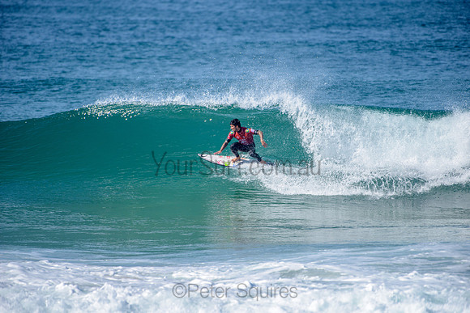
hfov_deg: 4.1
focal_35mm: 500
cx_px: 235
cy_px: 156
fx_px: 6529
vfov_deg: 2.8
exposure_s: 1/2000
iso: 160
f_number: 5.6
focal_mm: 500
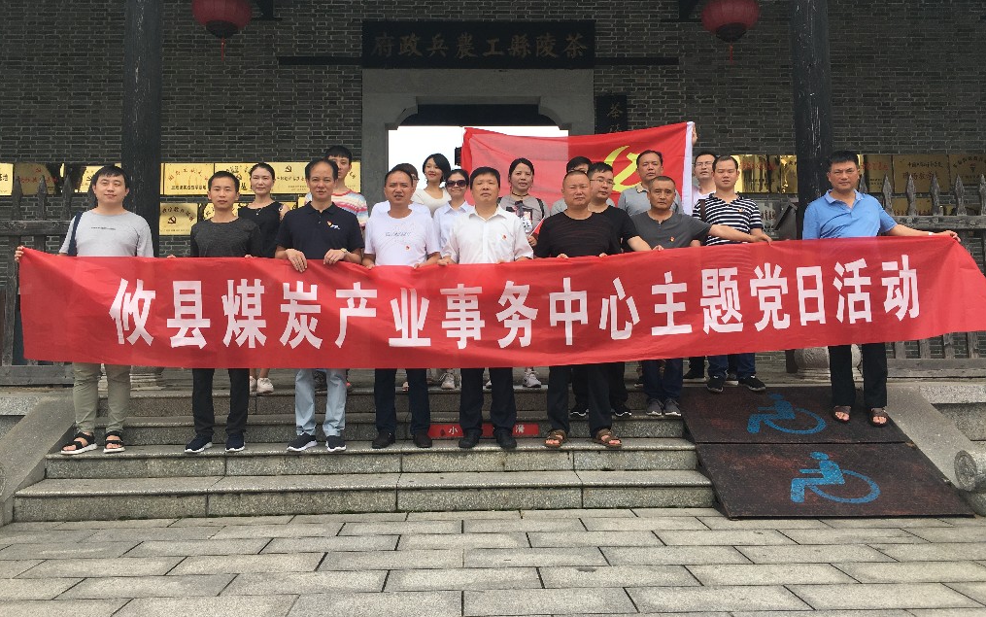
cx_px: 493
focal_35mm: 31
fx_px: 833
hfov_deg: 61.2
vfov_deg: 40.5
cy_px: 263
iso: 25
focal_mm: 4.15
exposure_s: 1/986
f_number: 2.2
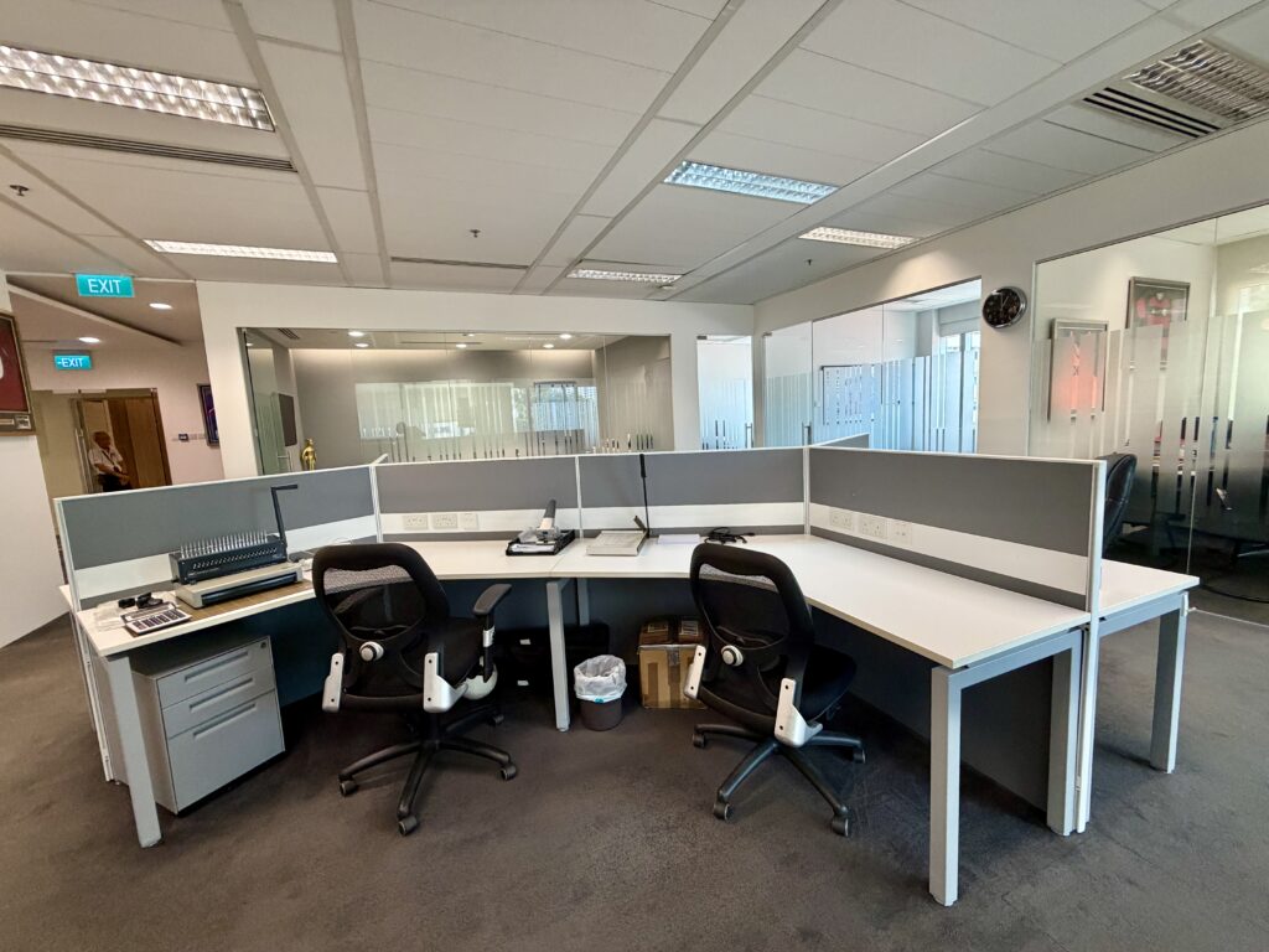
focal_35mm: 14
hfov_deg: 102.1
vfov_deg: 85.7
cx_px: 634
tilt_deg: -5.9
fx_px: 513
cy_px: 476
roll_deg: +3.7
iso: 320
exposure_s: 1/100
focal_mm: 2.22
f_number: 2.2
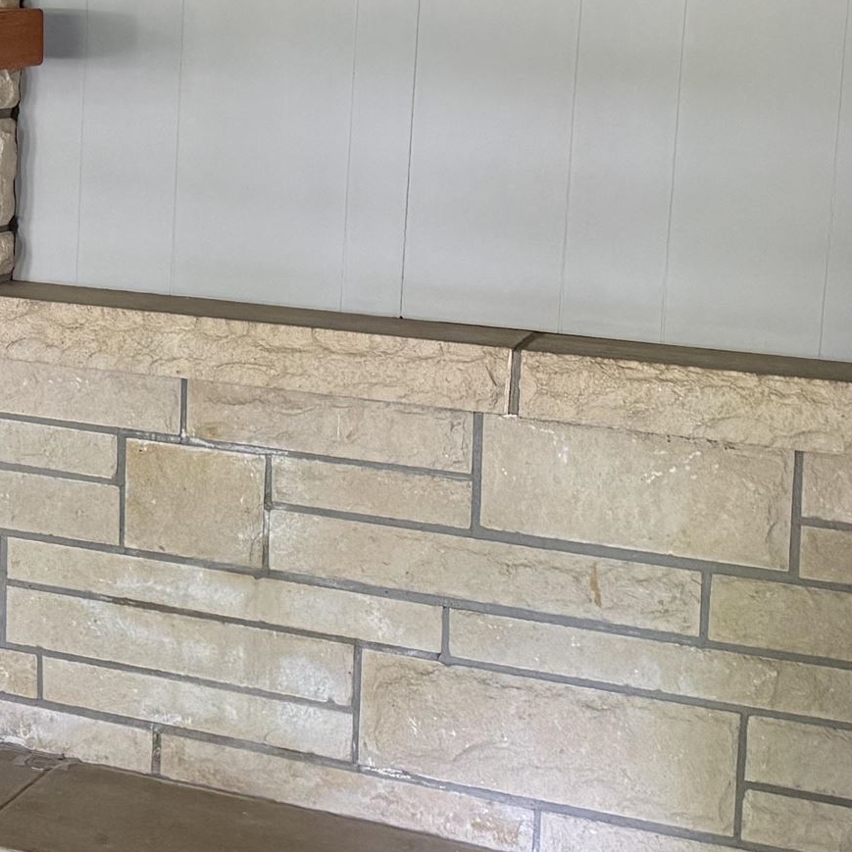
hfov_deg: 22.1
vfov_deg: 22.9
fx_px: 2088
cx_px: -17
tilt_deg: -7.8
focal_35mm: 75
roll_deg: -1.5
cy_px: 254
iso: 640
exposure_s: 1/60
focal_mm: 6.76
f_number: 1.78
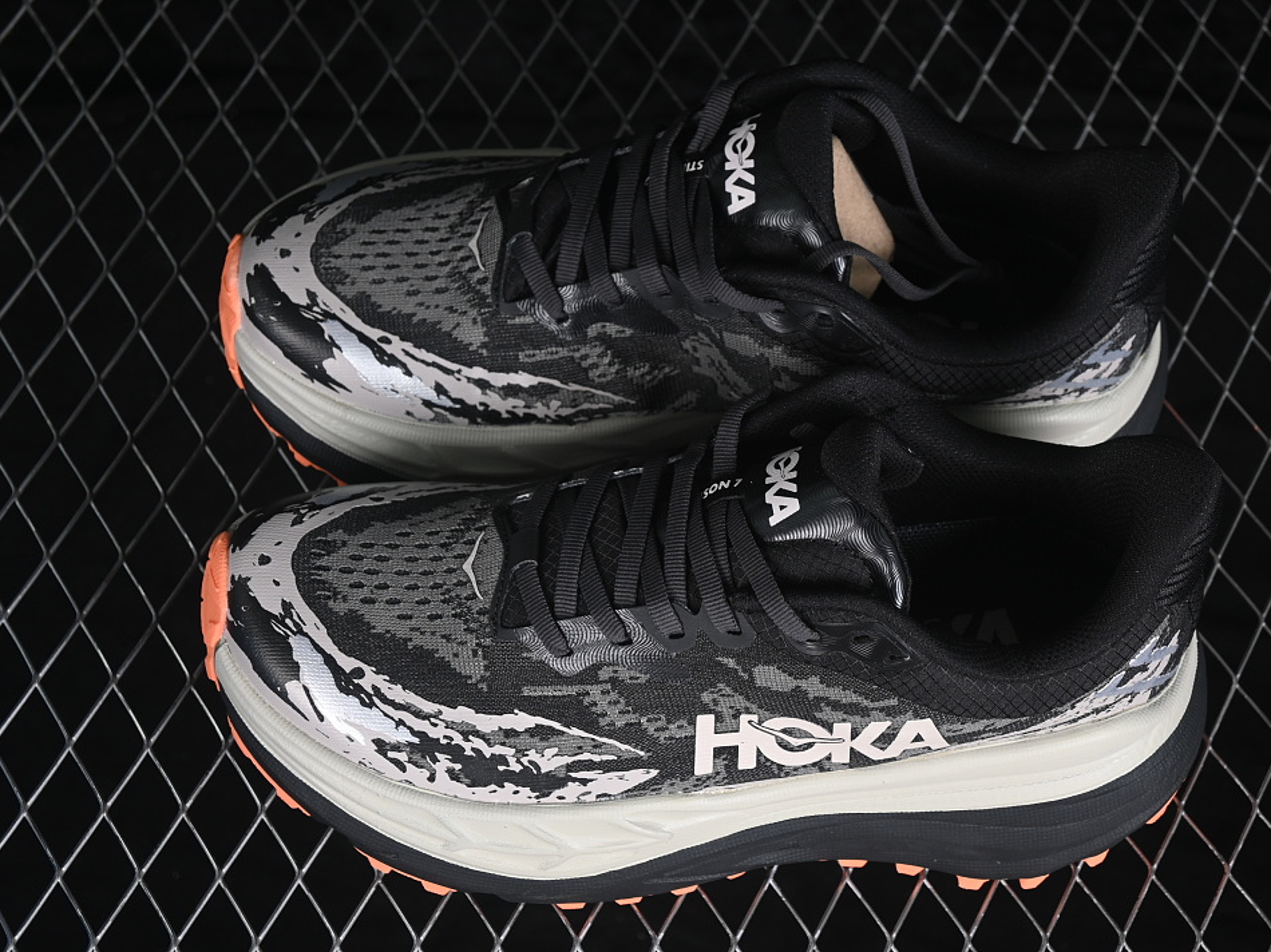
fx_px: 3010
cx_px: 713
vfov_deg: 18.0
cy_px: 477
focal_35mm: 82
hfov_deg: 23.8
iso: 160
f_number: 6.3
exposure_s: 1/60
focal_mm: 50
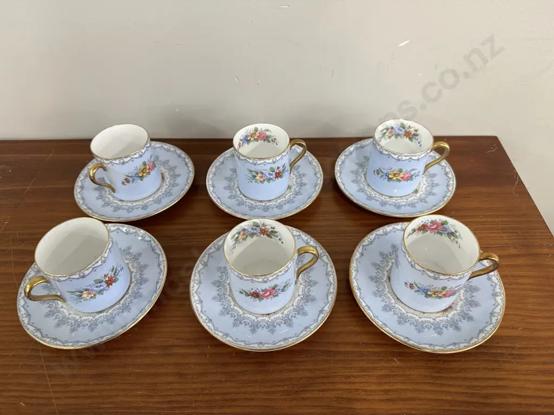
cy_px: 208
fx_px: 384
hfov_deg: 71.6
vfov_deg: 56.8
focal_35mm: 24
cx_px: 277
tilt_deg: -48.1
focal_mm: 6.86
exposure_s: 1/100
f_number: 1.78
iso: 200
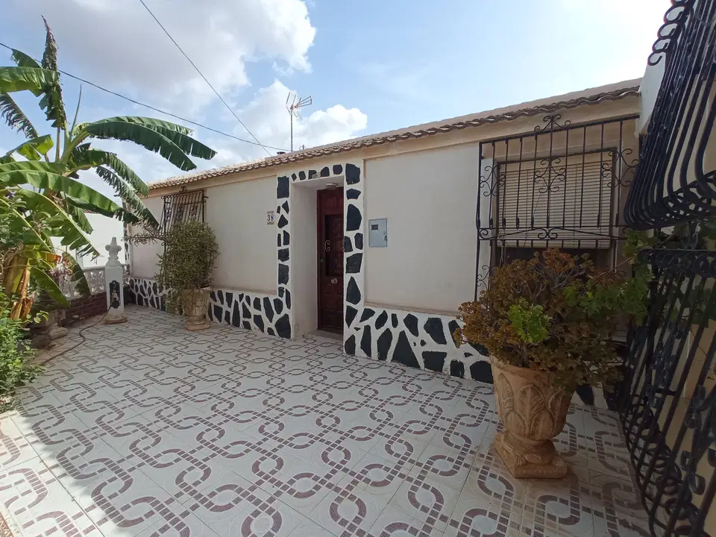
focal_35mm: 15
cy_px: 268
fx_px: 310
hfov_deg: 98.2
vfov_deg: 81.7
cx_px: 358
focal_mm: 1.65
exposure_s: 1/1408
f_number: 2.2
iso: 111
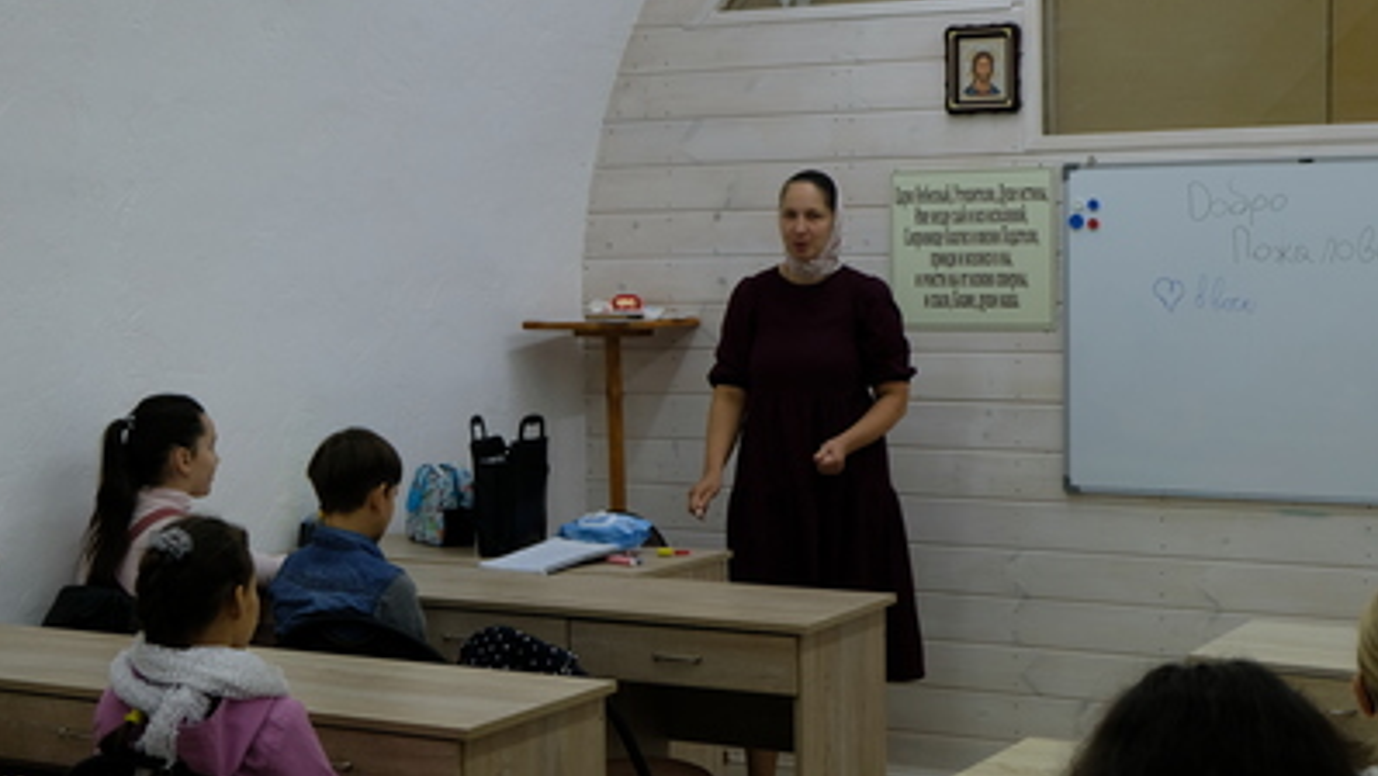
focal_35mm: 59
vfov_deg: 20.4
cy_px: 438
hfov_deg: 35.4
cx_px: 706
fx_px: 2156
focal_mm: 23.3
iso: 200
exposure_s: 1/60
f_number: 4
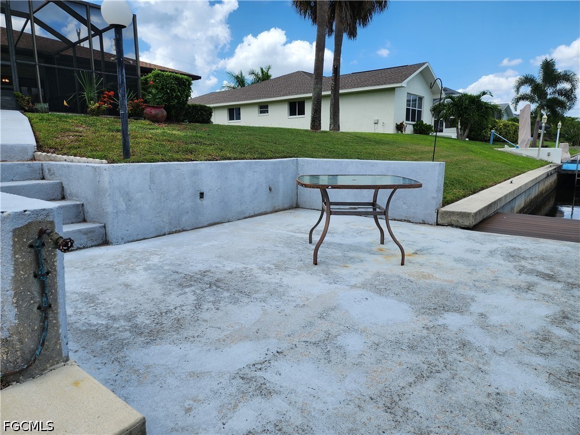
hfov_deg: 73.9
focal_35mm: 23
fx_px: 385
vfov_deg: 58.9
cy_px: 218
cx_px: 290
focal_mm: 6.4
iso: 12
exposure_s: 1/976
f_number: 1.8
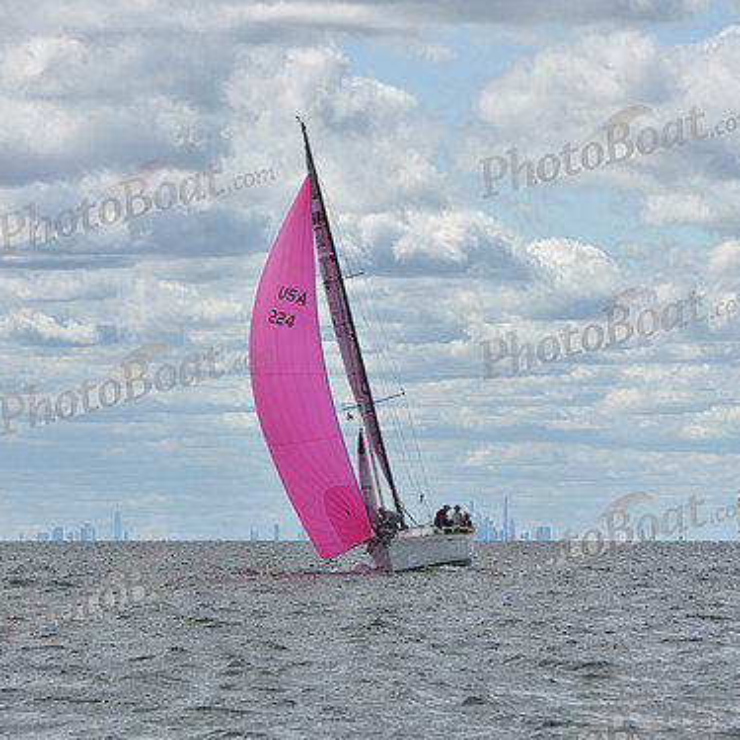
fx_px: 6361
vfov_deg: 6.7
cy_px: 460
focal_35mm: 263
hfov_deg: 6.7
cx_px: 378
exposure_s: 1/800
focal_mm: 200
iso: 250
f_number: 11
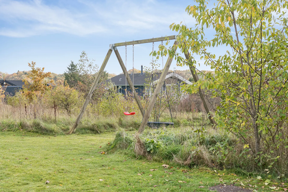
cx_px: 144
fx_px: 392
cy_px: 96
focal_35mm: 49
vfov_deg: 27.5
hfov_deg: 40.3
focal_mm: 49
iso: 400
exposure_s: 1/250
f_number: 6.3
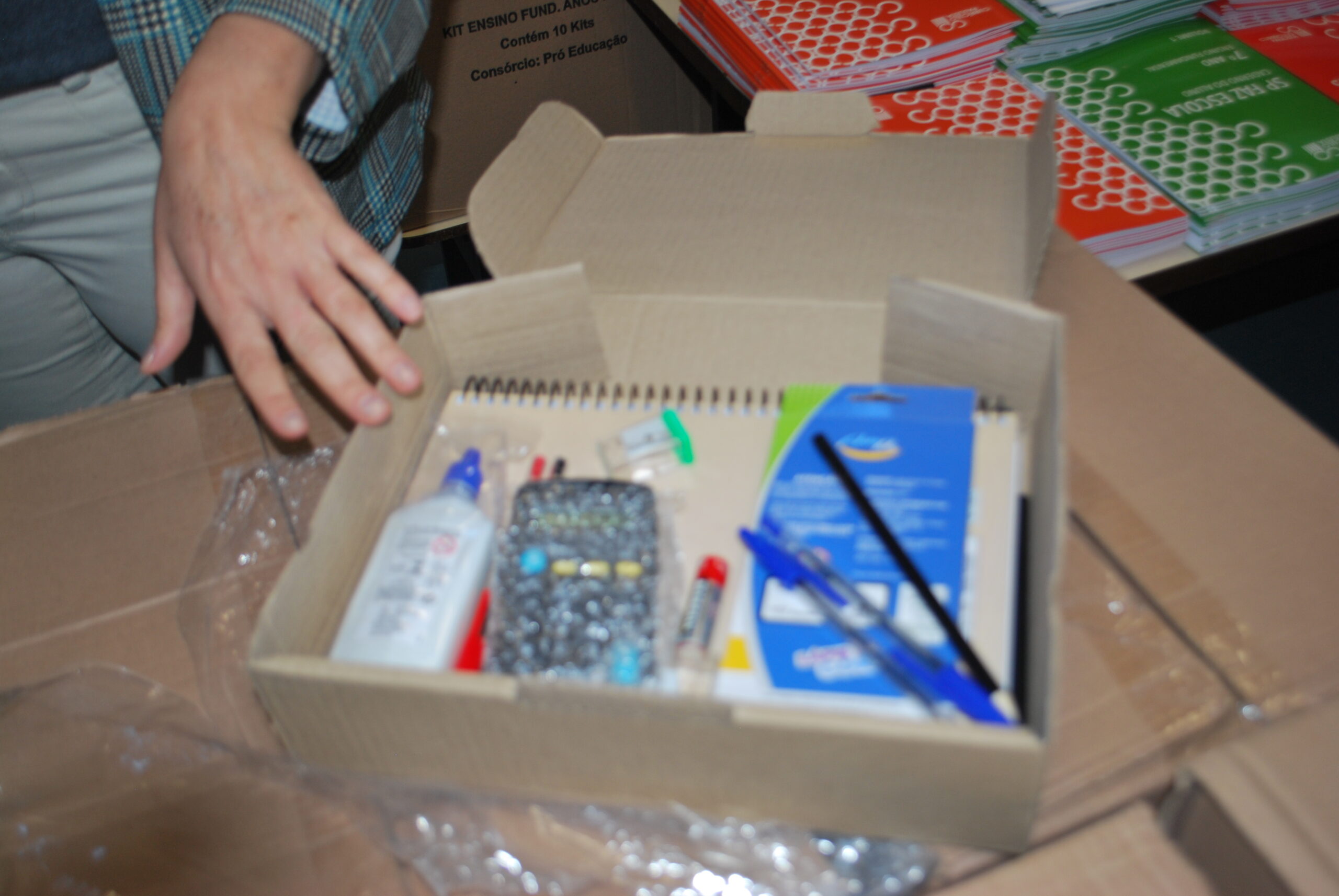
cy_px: 448
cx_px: 670
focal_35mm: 39
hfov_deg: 49.5
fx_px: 1452
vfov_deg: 34.3
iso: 200
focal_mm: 26
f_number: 4.2
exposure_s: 1/60
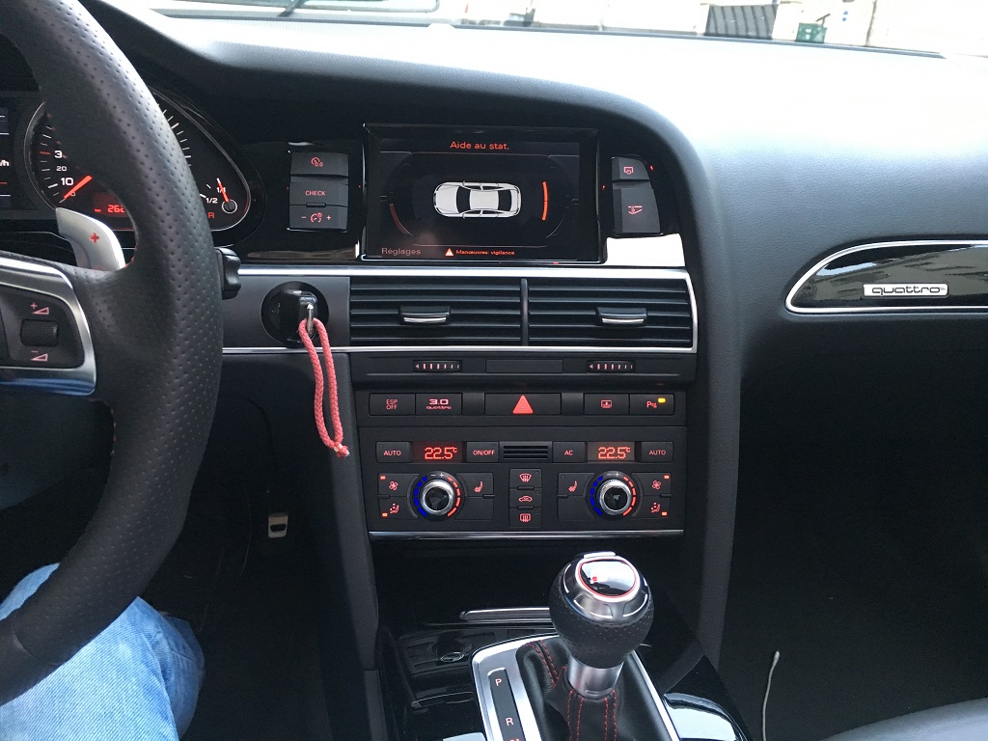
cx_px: 494
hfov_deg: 61.7
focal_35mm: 29
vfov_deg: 48.2
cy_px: 370
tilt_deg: -20.7
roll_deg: -6.6
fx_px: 828
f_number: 2.2
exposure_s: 1/33
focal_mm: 4.15
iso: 250
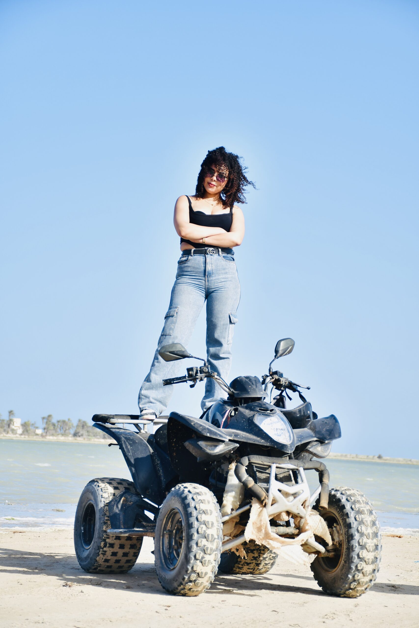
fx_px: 1466
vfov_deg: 24.2
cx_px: 210
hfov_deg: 16.3
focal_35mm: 84
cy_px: 314
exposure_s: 1/640
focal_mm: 56
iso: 100
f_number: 4.8
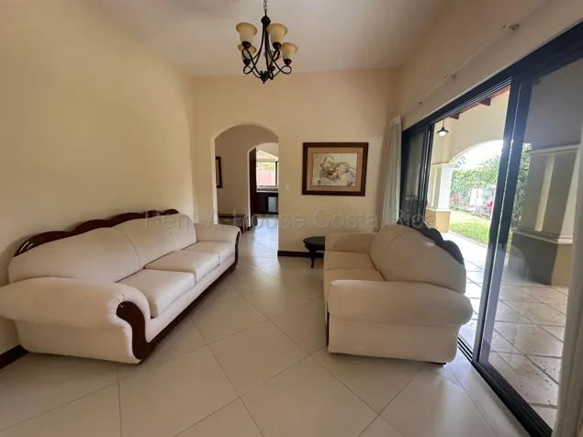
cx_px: 292
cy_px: 218
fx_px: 236
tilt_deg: -9.2
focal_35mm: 14
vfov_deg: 85.7
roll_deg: -0.5
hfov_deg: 102.1
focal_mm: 2.22
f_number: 2.2
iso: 200
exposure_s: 1/99
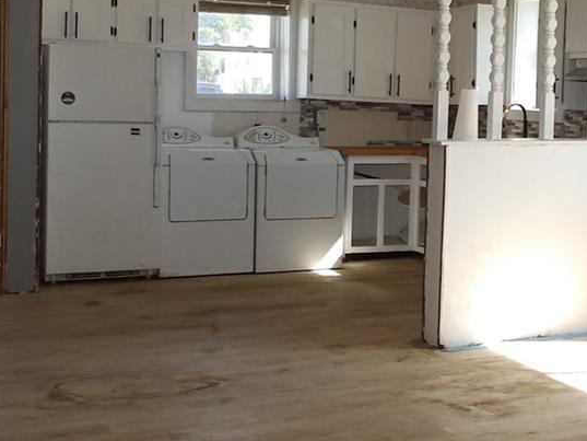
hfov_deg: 31.5
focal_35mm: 59
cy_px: 130
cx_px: 503
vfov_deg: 24.6
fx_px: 1001
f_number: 3.4
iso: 80
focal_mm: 4
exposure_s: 1/80
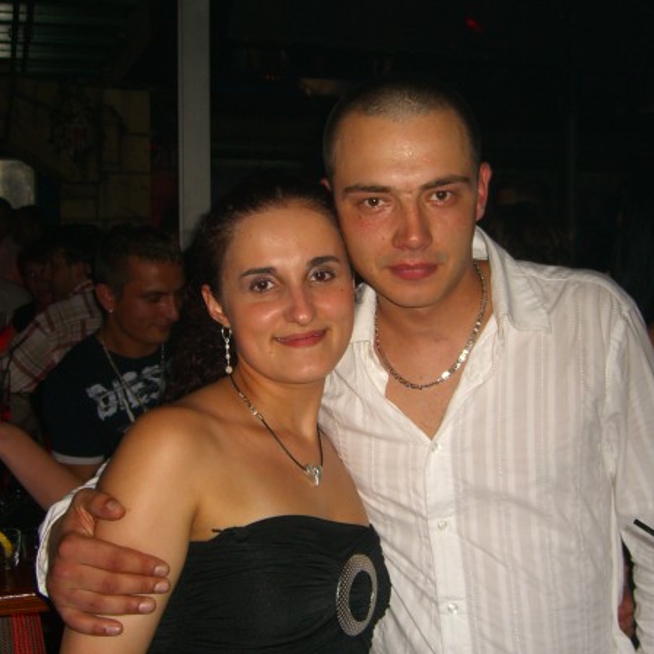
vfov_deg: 37.6
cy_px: 327
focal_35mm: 45
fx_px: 962
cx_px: 330
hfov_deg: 37.6
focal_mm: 7.9
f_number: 2.8
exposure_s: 1/60
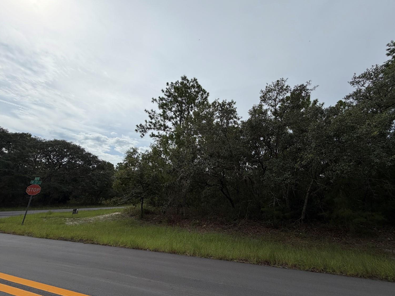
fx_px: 171
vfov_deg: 81.8
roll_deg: +0.1
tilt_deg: +17.0
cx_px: 210
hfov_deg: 98.0
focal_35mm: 15
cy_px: 150
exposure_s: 1/1698
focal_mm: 2.22
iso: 20
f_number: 2.2
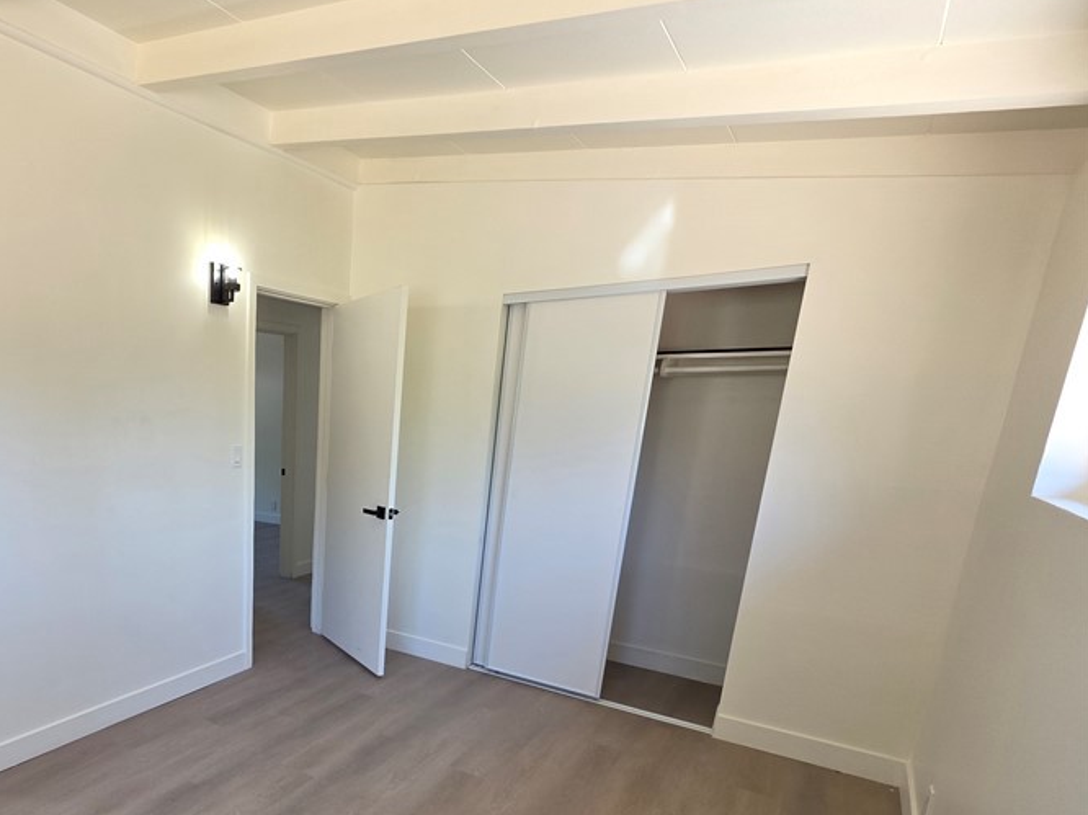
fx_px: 628
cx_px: 255
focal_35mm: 20
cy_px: 583
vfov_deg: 63.1
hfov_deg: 75.1
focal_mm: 2.2
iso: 80
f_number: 1.9
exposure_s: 1/120
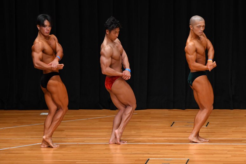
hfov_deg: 7.6
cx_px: 123
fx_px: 1844
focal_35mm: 270
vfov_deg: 5.1
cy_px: 82
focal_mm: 180
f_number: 5.6
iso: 3200
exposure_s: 1/400
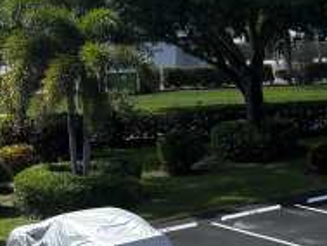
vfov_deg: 13.5
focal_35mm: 110
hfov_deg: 14.7
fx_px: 1040
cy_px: 140
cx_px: 651
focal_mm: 5.96
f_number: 1.6
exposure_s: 1/2639
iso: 50
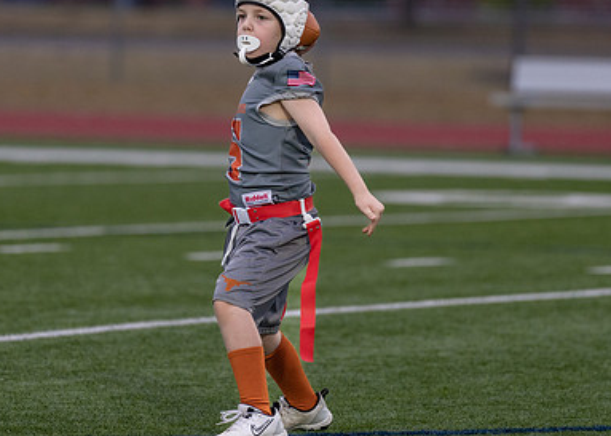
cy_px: 152
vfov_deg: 3.2
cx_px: 279
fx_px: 7786
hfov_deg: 4.5
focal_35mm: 449
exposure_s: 1/1000
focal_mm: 200
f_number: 2.8
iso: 800
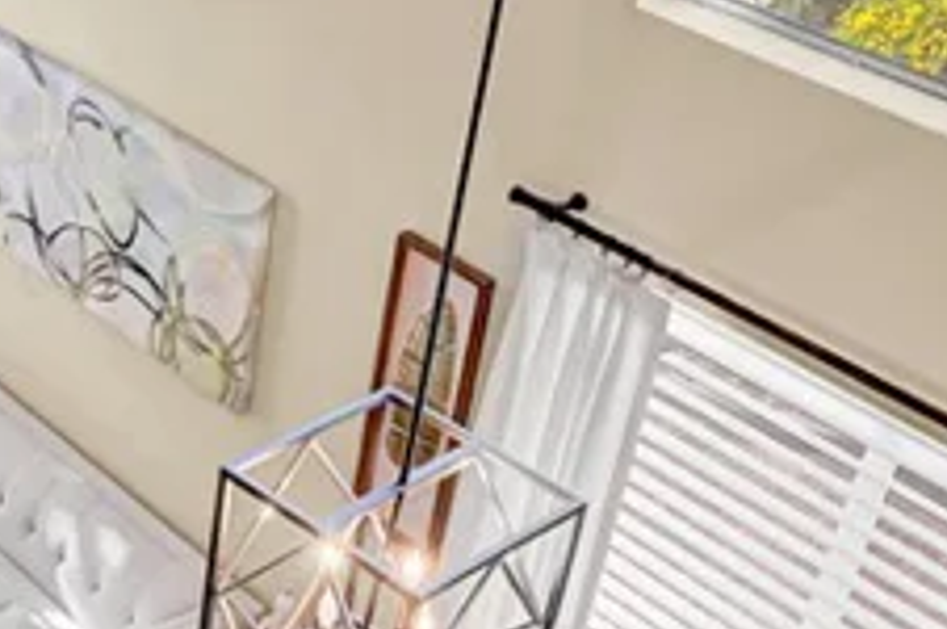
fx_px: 1846
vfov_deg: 19.3
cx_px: -101
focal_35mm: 70
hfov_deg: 26.5
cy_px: 367
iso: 800
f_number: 8
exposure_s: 1/50
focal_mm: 15.5
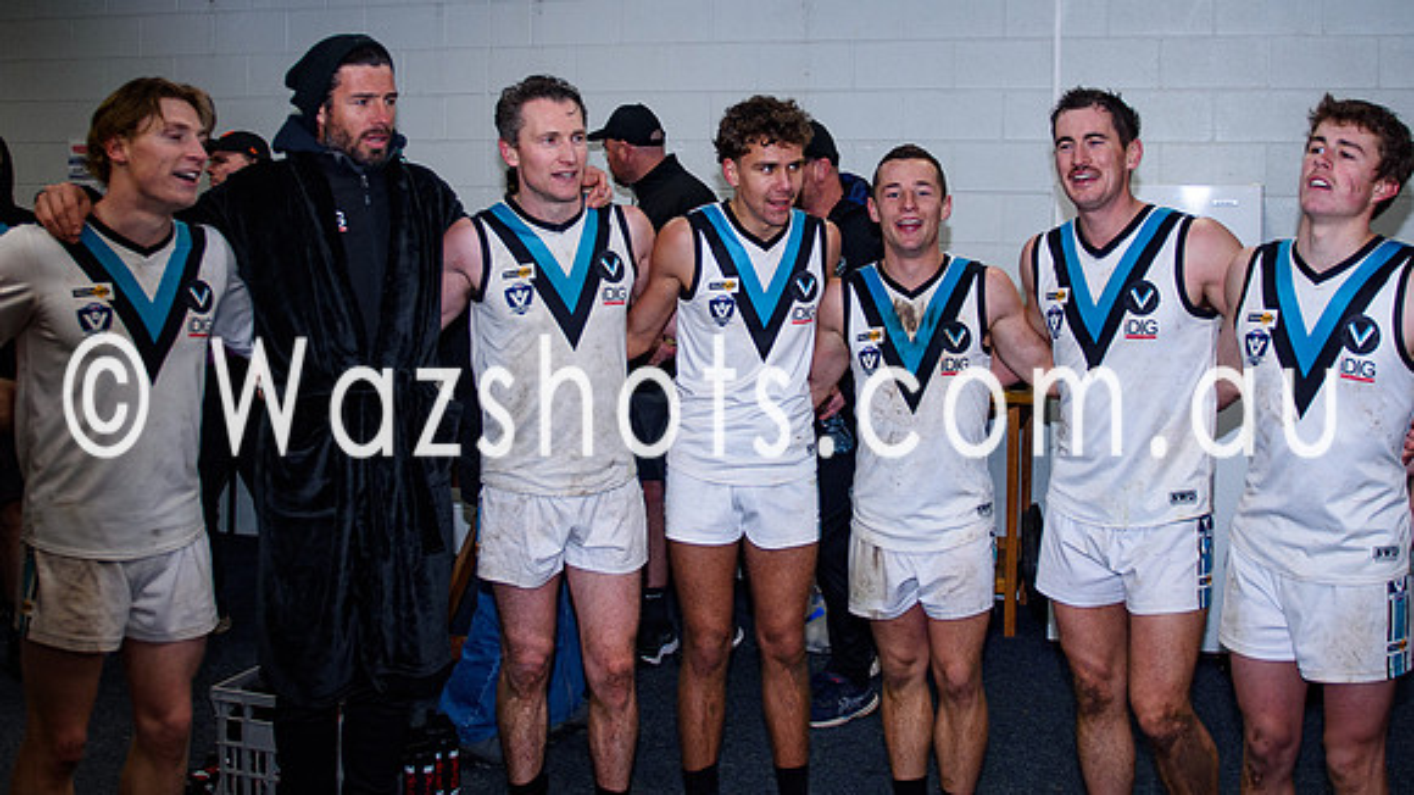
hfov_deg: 50.7
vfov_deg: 29.6
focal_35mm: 40
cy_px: 246
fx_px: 1491
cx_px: 753
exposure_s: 1/160
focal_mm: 16
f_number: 2.8
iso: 400
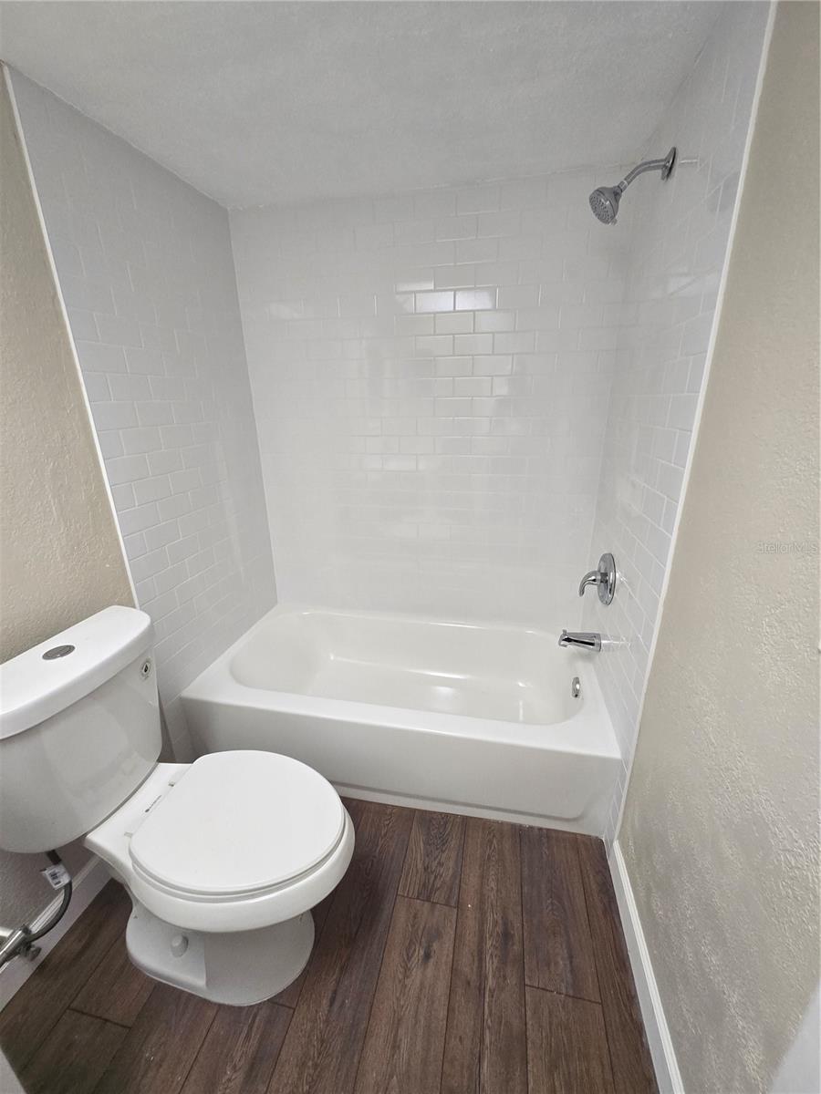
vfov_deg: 106.2
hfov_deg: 89.9
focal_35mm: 13
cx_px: 410
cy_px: 547
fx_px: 411
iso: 125
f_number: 2.2
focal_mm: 1.7
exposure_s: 1/60
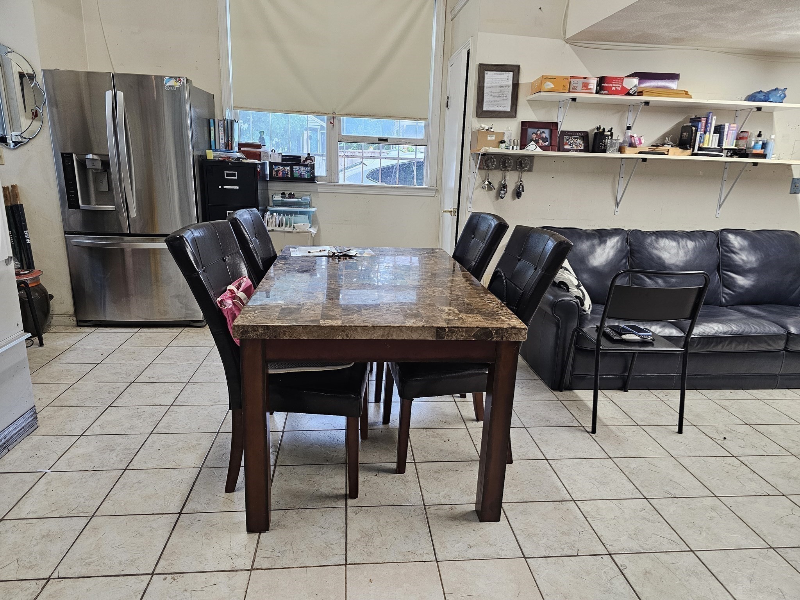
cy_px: 300
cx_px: 400
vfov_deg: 58.9
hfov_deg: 73.9
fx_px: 532
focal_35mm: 23
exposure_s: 1/120
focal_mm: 6.3
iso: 400
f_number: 1.7
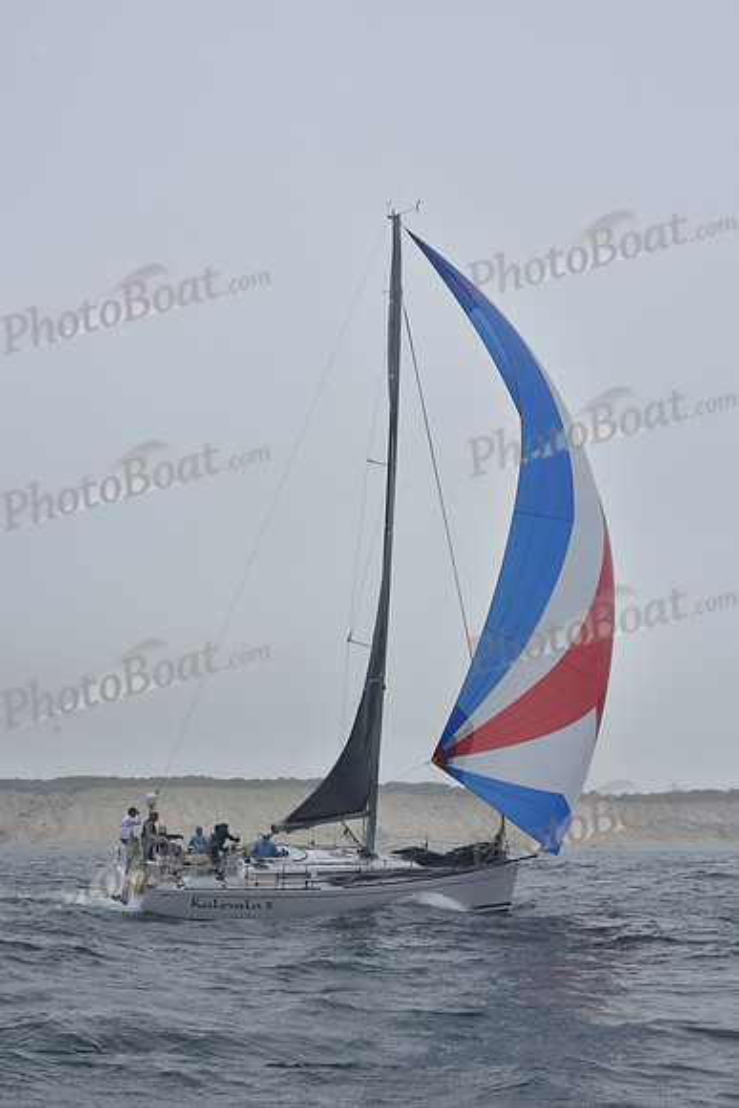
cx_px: 370
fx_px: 2154
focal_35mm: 70
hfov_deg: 19.5
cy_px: 554
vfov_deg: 28.8
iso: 250
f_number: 13
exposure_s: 1/800
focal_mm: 70
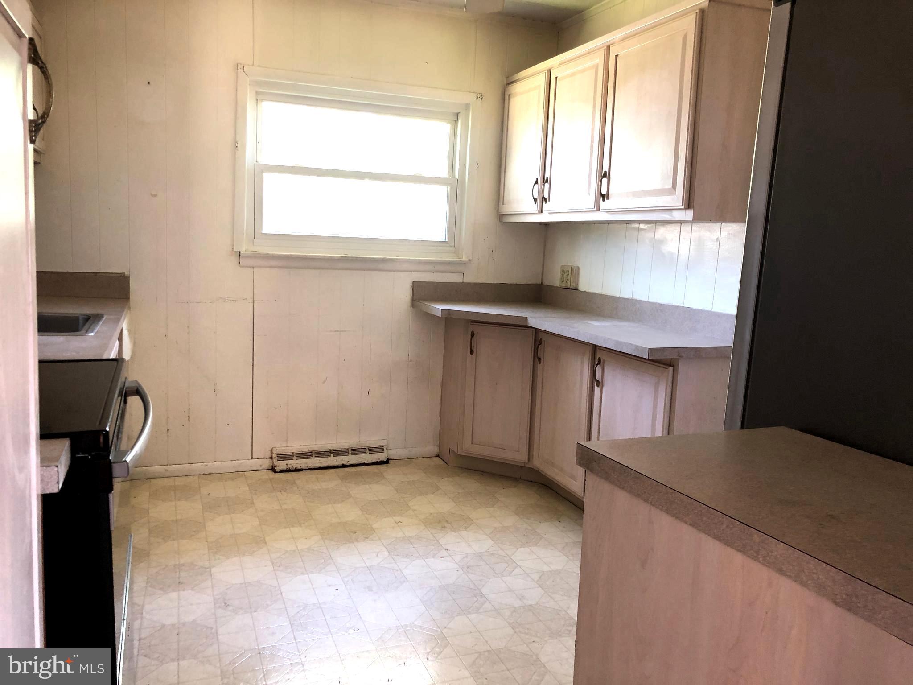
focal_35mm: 28
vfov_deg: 49.7
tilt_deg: -7.7
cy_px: 342
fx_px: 739
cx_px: 456
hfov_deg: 63.4
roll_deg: -1.6
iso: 40
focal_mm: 4
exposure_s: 1/15
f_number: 1.8
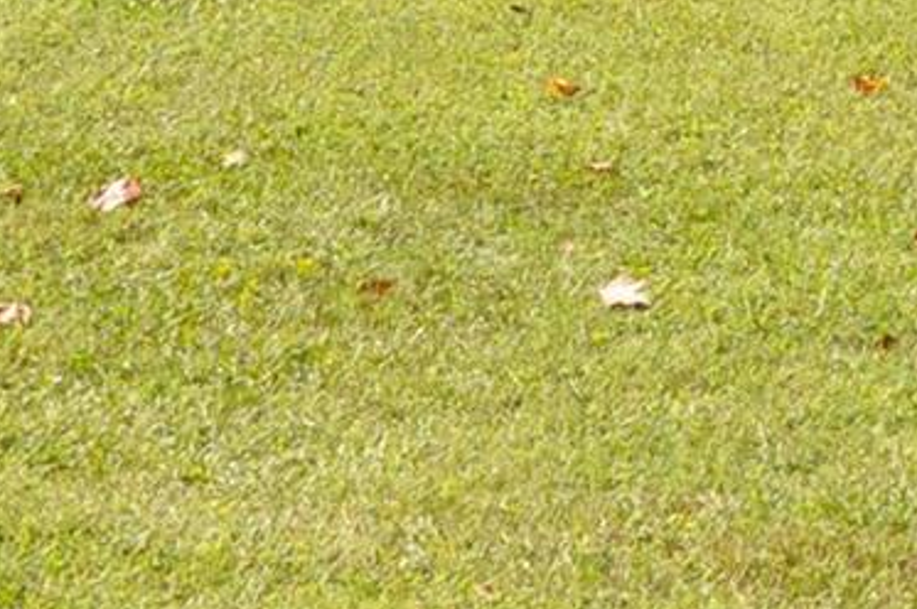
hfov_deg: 9.1
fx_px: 5446
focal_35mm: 214
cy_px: -734
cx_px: 1714
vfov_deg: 6.2
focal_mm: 26
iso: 200
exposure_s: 1/200
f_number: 10
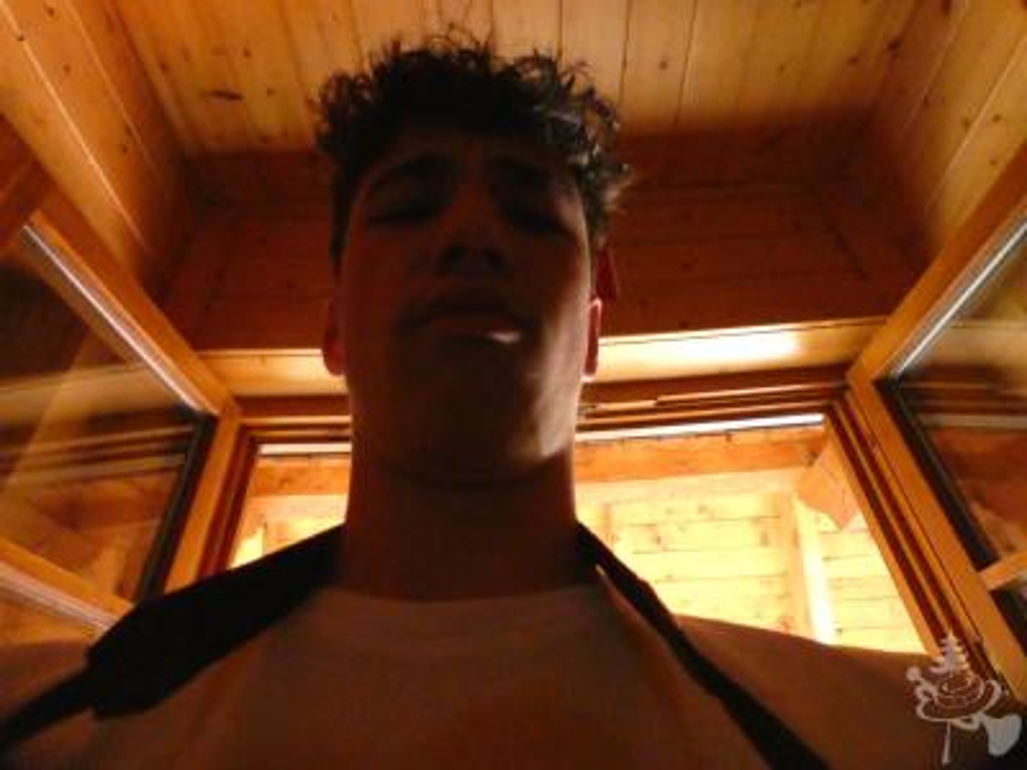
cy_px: 385
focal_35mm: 20
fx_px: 593
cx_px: 514
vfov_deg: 66.0
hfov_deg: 81.7
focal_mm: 3.6
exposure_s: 1/250
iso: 3200
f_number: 4.3
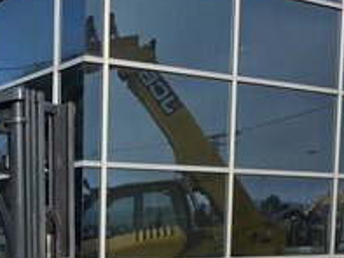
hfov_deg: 25.9
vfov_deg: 21.4
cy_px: 305
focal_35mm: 64
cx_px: -102
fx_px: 636
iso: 80
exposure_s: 1/2969
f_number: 1.7
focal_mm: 6.3
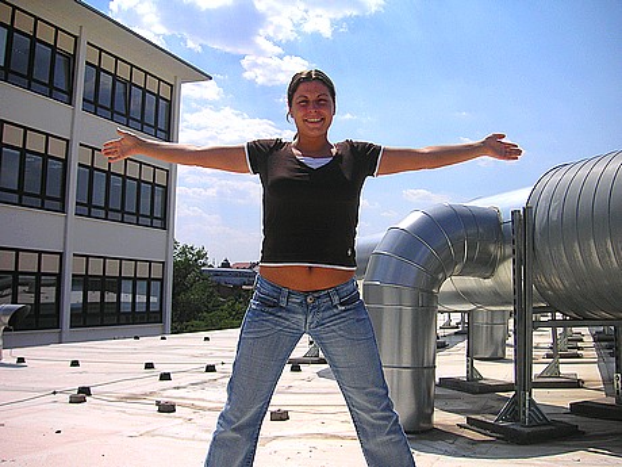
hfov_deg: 50.1
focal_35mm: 37
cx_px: 311
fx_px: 665
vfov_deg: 38.7
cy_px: 234
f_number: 6.7
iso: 50
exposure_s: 1/350
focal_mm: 6.1
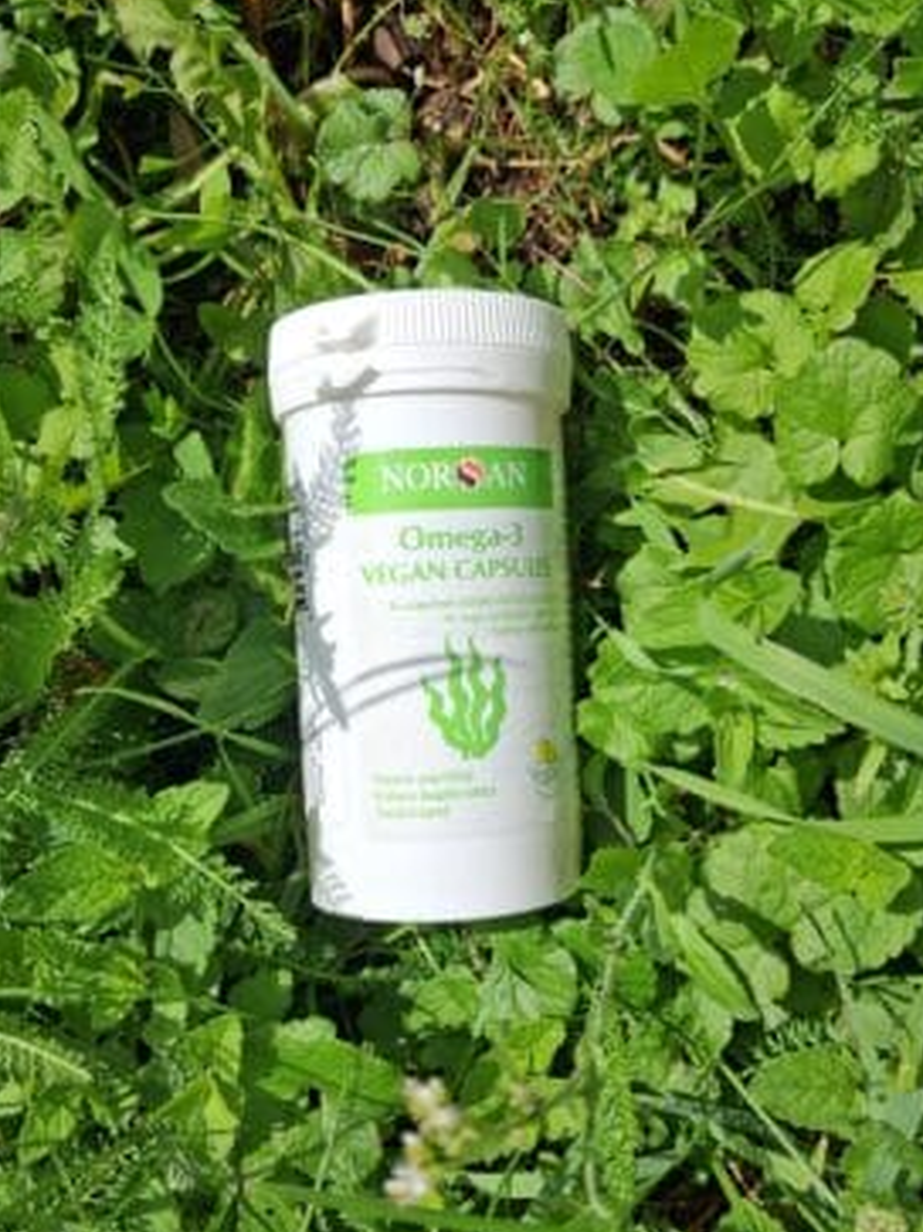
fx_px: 1174
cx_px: 439
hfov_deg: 42.9
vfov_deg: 55.3
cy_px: 652
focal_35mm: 33
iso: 25
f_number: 1.8
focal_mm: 4
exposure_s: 1/1035
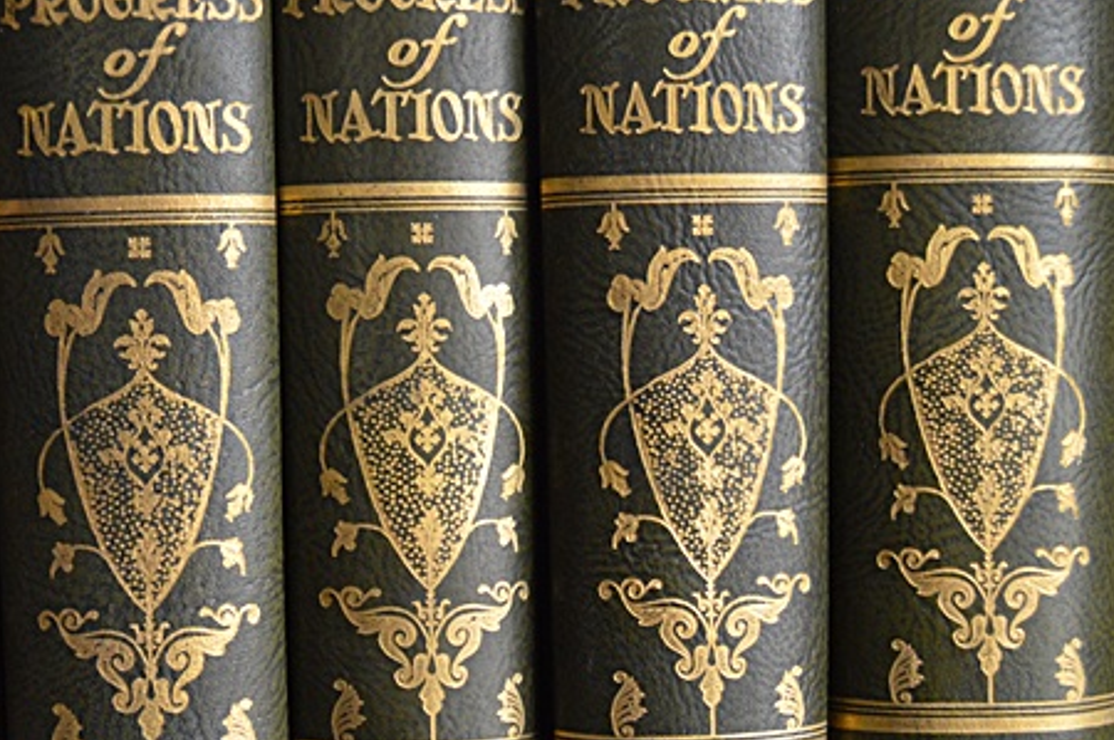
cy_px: 321
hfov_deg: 25.2
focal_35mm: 80
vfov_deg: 17.0
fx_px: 2473
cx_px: 352
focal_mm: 24
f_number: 3.8
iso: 800
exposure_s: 1/60
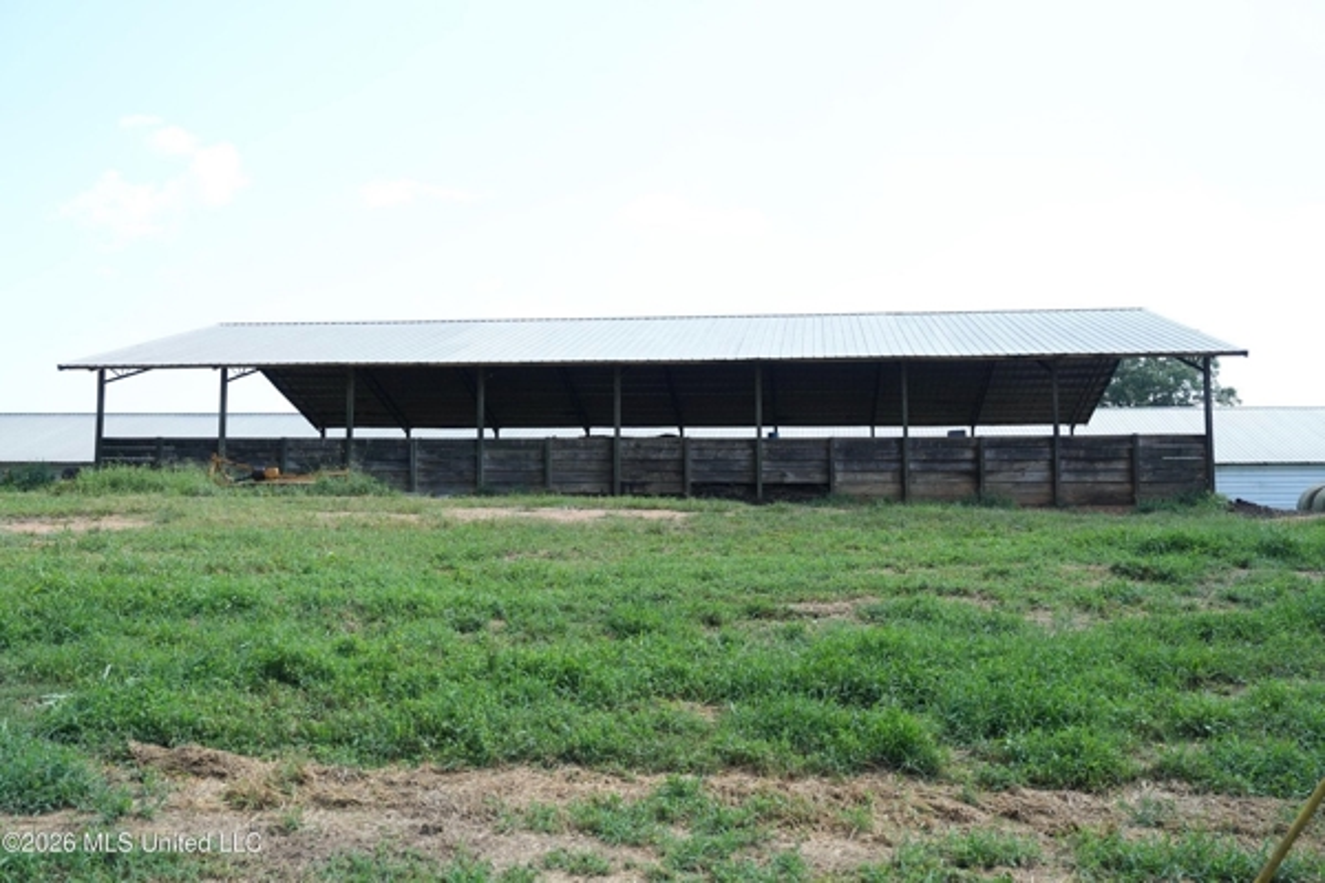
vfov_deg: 42.3
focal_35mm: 31
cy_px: 442
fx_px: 1141
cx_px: 662
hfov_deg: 60.3
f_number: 3.5
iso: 400
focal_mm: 31
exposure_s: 1/1250
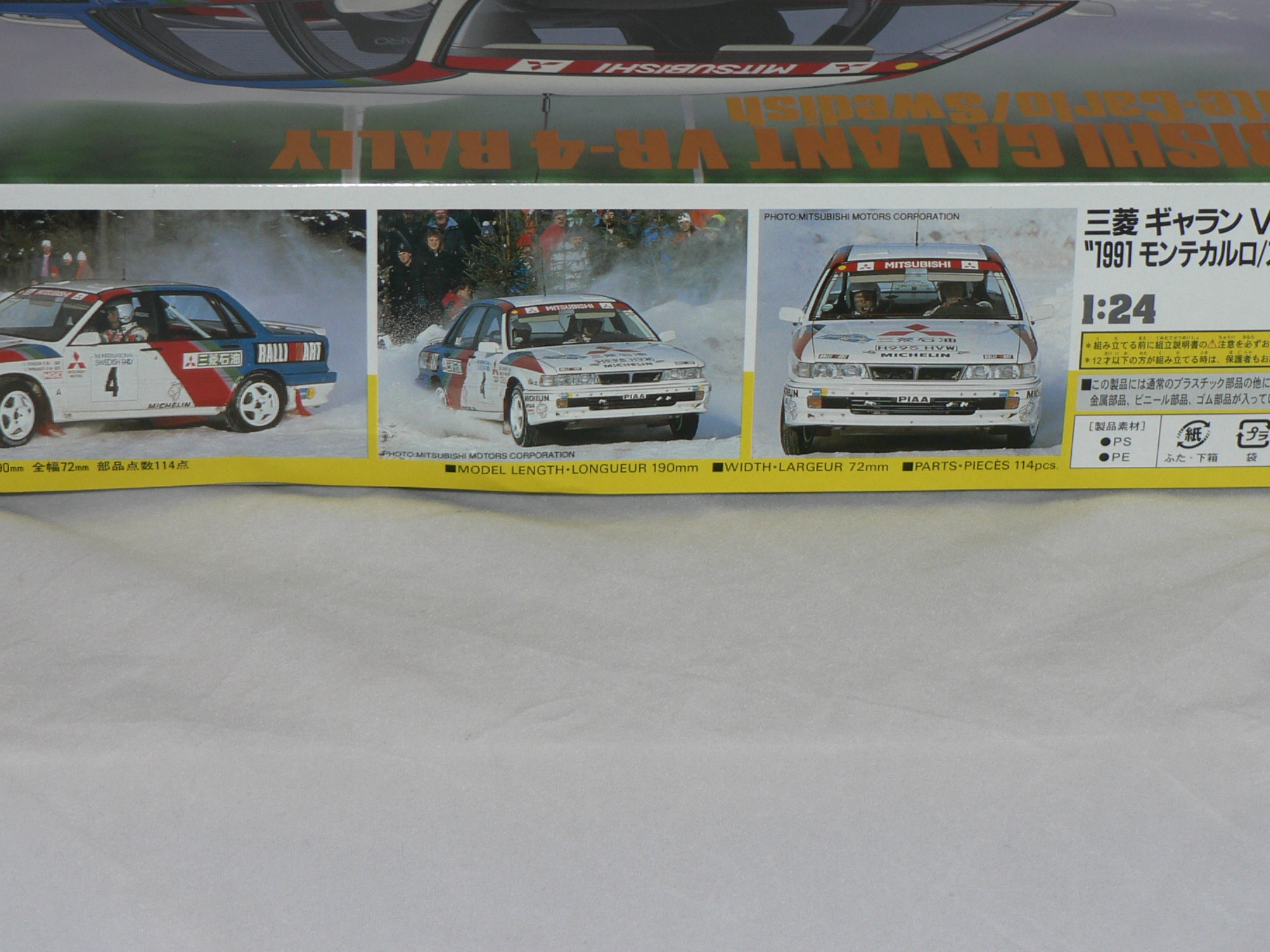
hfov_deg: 17.6
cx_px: 668
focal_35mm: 112
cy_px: 354
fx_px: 4109
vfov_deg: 13.2
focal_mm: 13.1
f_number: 3.2
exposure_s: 1/60
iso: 80
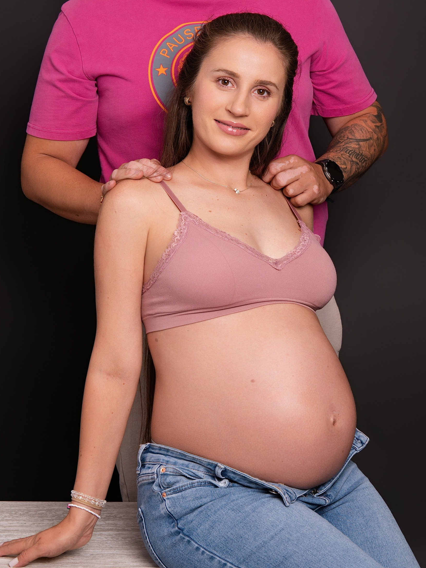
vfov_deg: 20.0
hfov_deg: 15.1
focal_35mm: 98
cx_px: 238
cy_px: 227
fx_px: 1608
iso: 160
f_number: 6.3
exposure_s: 1/160
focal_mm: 58
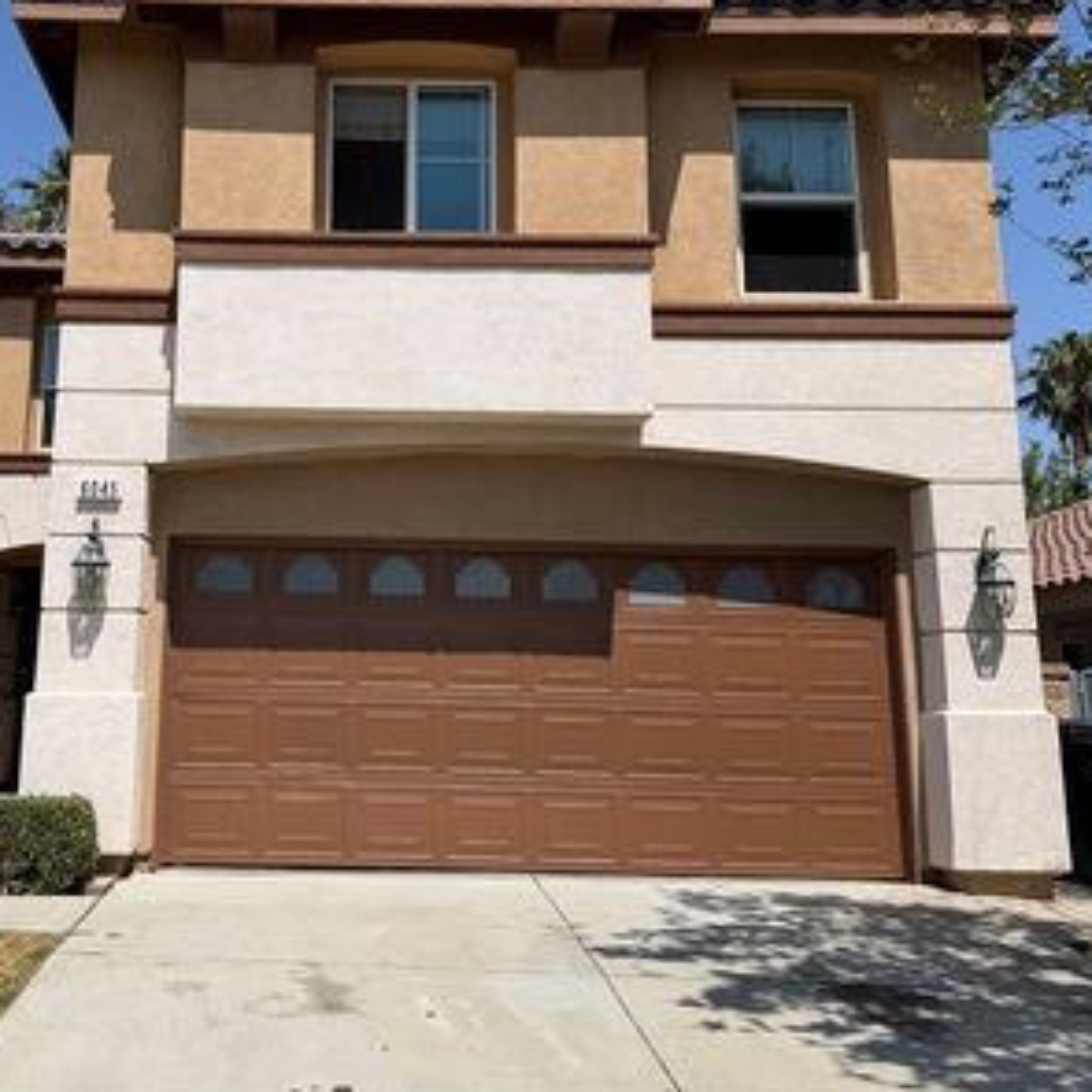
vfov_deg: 45.7
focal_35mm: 36
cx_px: 344
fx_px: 1285
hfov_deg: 45.2
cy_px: 413
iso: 80
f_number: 1.78
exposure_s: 1/6711
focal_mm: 6.76
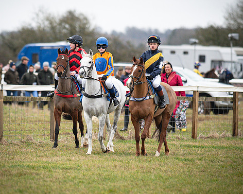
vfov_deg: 3.7
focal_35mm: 418
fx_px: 3004
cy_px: 140
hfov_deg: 4.6
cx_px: 69
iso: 800
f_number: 1.9
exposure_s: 1/1200
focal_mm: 135
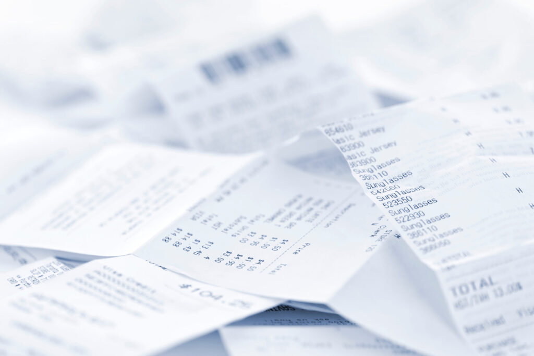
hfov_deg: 19.5
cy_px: 178
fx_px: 1558
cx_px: 267
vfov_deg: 13.0
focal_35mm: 105
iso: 200
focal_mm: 105
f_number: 5
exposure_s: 1/125
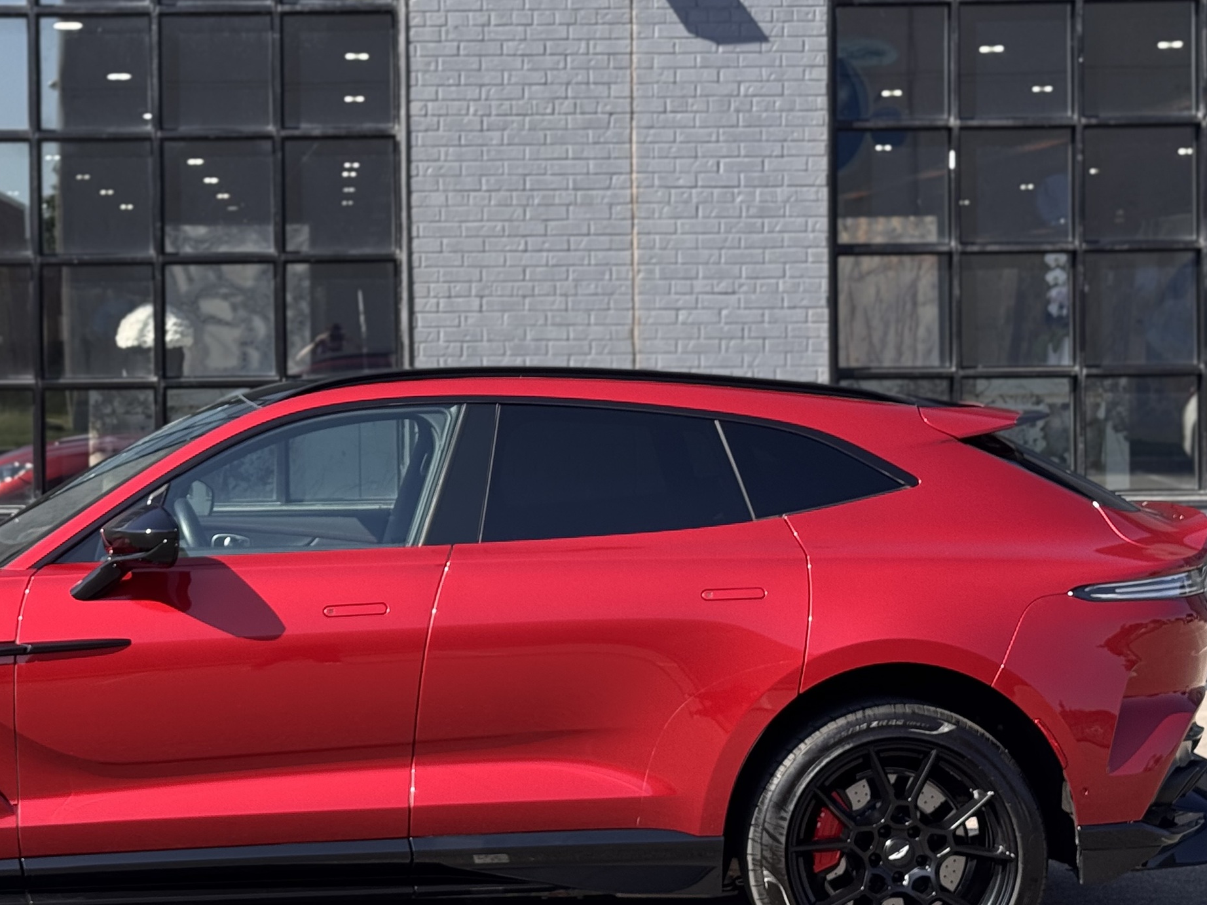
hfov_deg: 25.8
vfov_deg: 19.6
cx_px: 376
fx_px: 2615
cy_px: 328
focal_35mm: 75
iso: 64
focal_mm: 6.76
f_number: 1.78
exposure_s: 1/1770
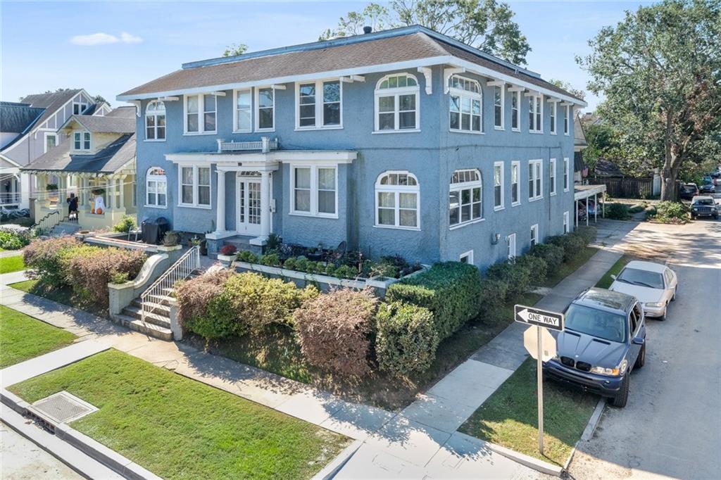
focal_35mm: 24
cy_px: 240
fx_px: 480
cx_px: 360
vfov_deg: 53.1
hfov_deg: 73.8
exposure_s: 1/125
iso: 400
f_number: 10
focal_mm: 16
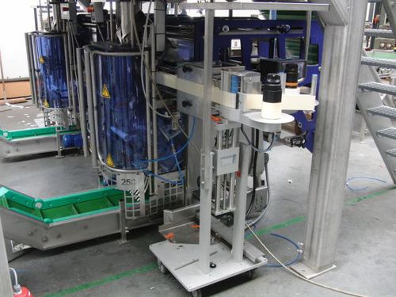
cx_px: 198
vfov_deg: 38.7
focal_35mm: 37
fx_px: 423
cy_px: 148
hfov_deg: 50.1
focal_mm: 6.42
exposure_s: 1/80
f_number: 3.6
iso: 250
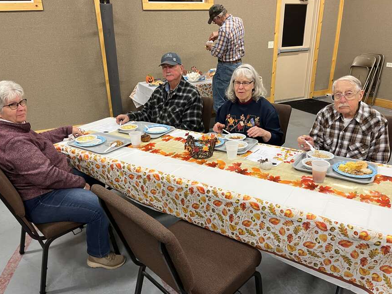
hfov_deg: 65.3
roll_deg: +1.3
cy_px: 150
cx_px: 198
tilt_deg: -22.2
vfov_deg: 51.3
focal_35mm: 27
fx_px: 306
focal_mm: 5.1
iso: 160
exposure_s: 1/42
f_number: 1.6
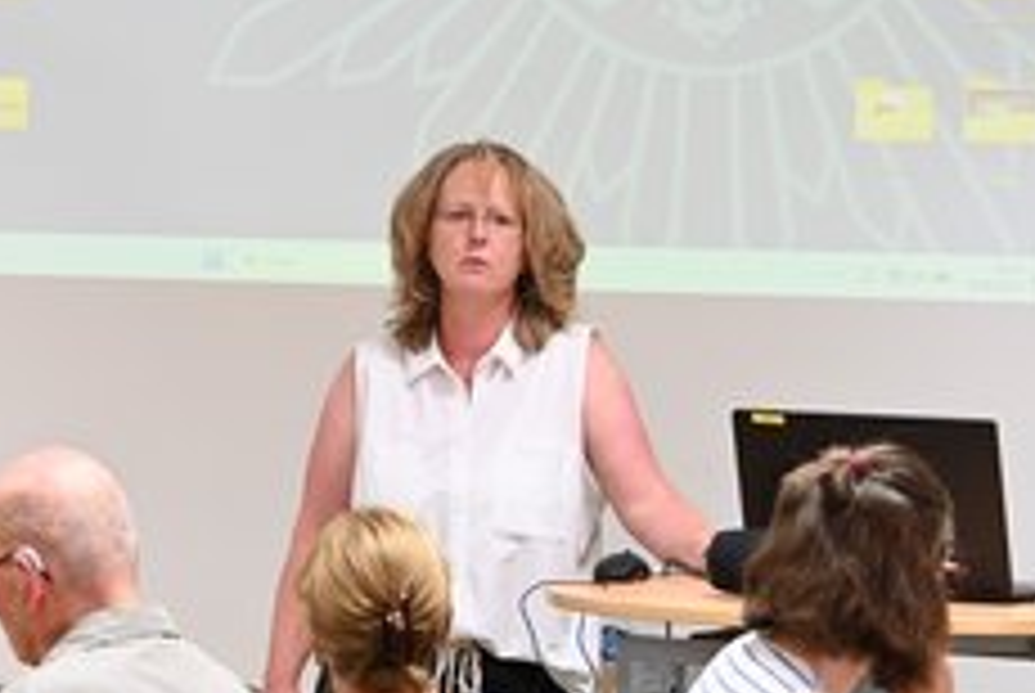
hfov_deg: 9.8
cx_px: 585
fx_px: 6045
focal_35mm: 210
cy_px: 29
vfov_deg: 6.5
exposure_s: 1/100
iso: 3200
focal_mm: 105
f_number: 6.3
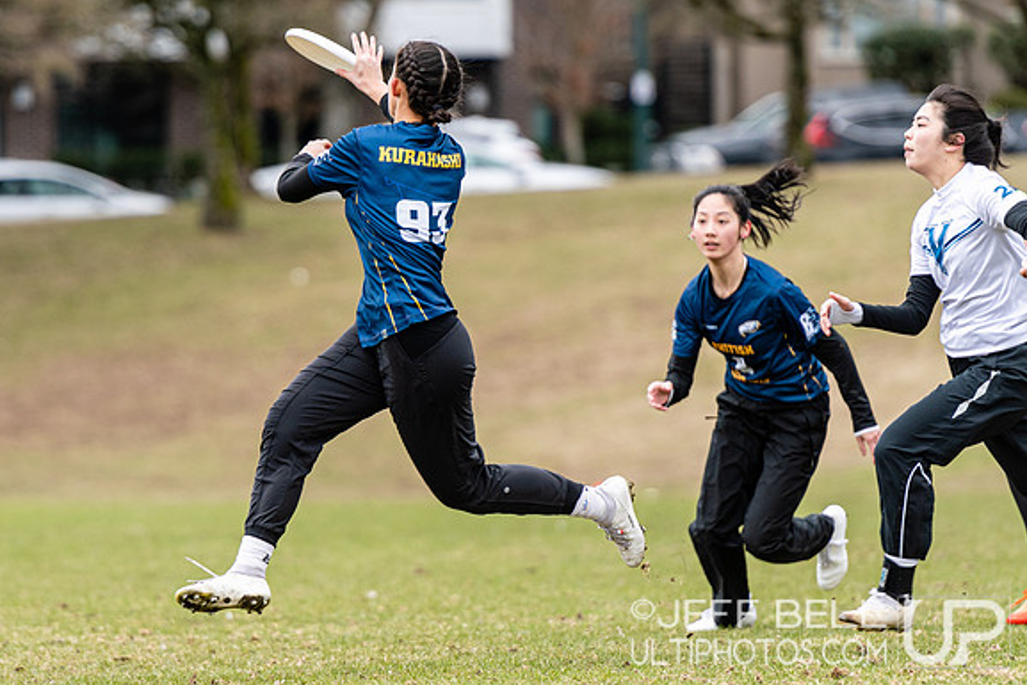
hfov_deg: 5.4
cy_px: 330
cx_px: 376
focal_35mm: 381
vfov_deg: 3.6
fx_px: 10871
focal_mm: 200
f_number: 3.2
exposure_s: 1/1000
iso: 250
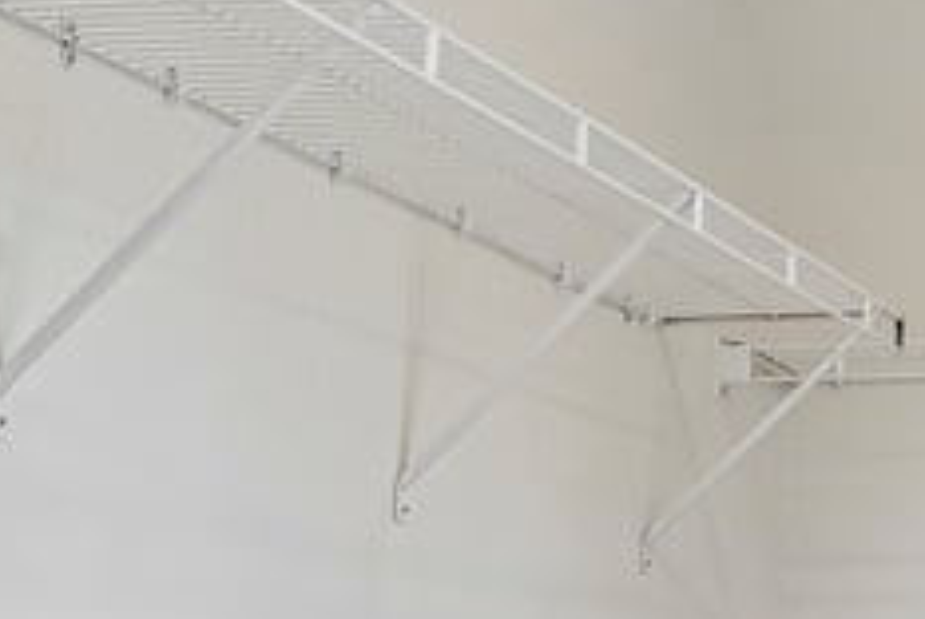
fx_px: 2778
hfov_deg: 17.3
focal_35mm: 108
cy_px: 738
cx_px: 1318
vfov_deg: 12.4
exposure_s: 1/200
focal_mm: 21
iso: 400
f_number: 8
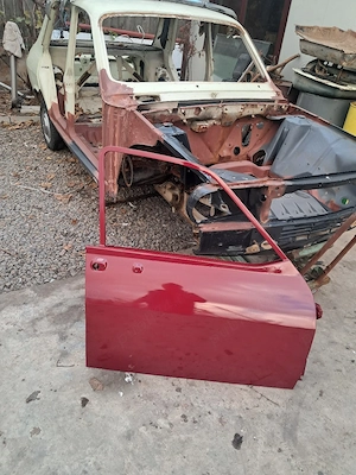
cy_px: 238
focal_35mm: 27
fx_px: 370
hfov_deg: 51.4
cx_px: 178
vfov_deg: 65.3
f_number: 1.8
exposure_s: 1/50
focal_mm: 4
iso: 100
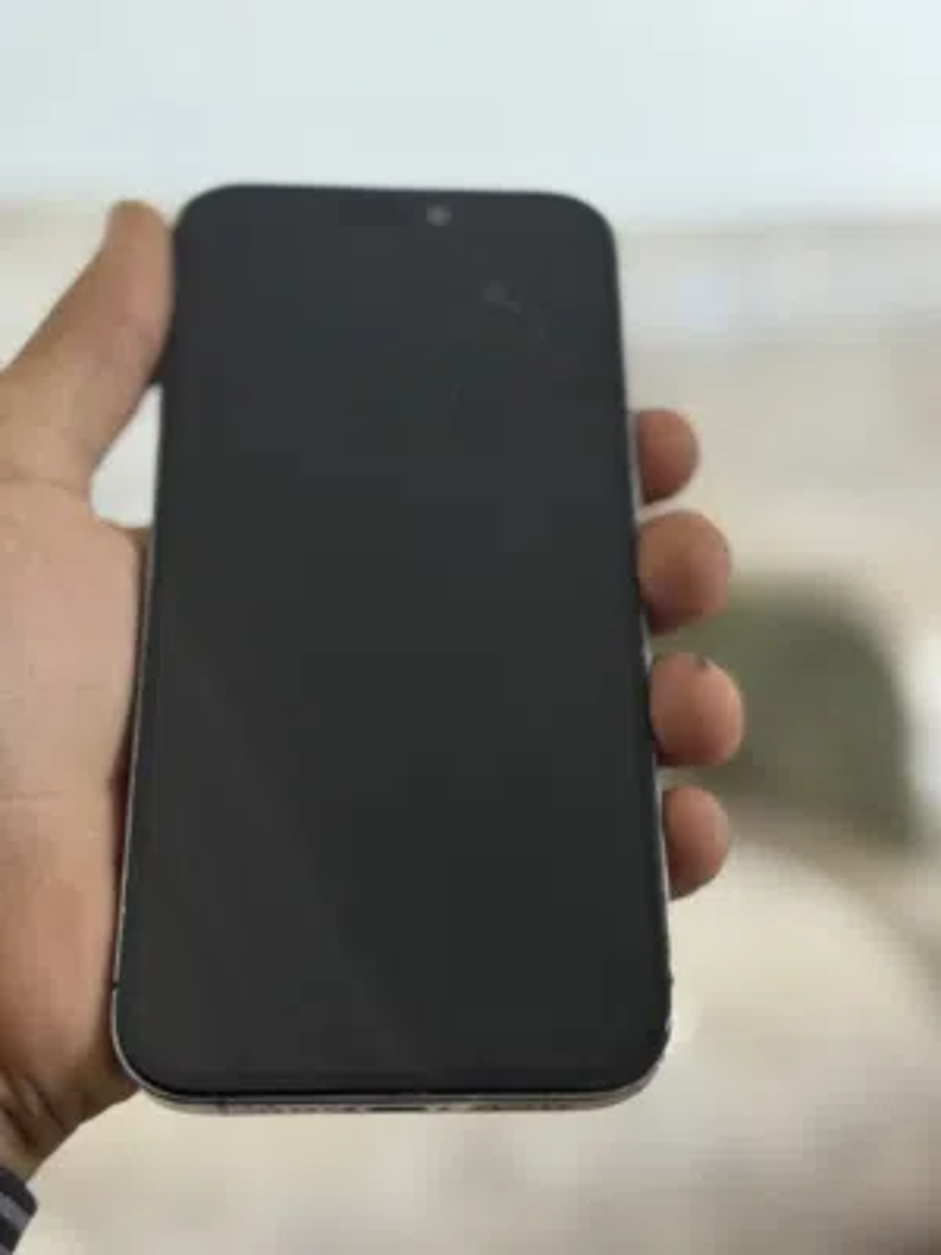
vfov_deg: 39.7
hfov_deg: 30.3
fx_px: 1740
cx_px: 470
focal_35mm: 48
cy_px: 628
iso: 500
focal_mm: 6.76
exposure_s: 1/40
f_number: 1.78
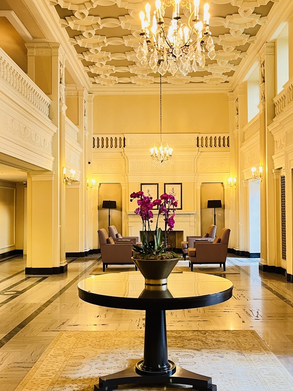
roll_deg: +0.2
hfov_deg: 38.6
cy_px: 195
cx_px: 155
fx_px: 418
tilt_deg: +1.4
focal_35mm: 37
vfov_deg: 50.1
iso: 250
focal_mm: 5.1
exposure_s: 1/60
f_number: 1.6
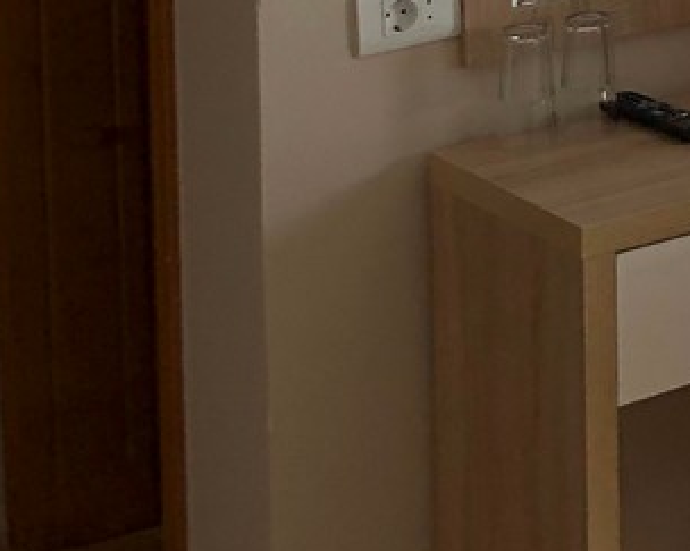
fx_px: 2572
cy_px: -569
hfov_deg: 12.9
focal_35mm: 126
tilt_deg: -0.5
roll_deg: +1.1
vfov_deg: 11.1
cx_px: 1459
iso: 20
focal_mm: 3.99
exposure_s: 1/361
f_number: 1.8
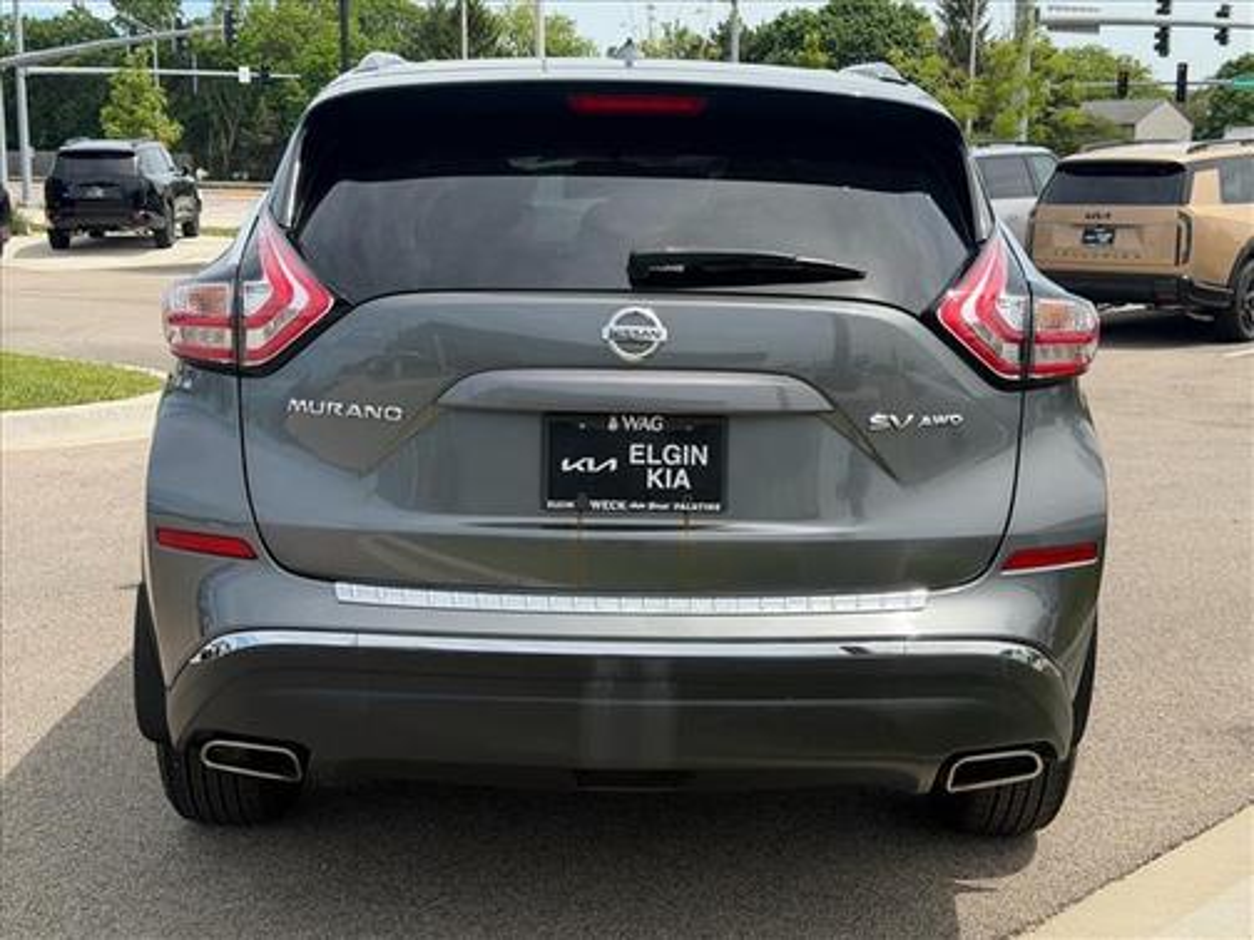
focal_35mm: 48
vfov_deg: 30.3
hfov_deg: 39.7
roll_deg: -0.1
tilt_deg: -9.4
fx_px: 1739
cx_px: 627
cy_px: 470
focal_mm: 6.76
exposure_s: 1/3378
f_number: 1.78
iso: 80
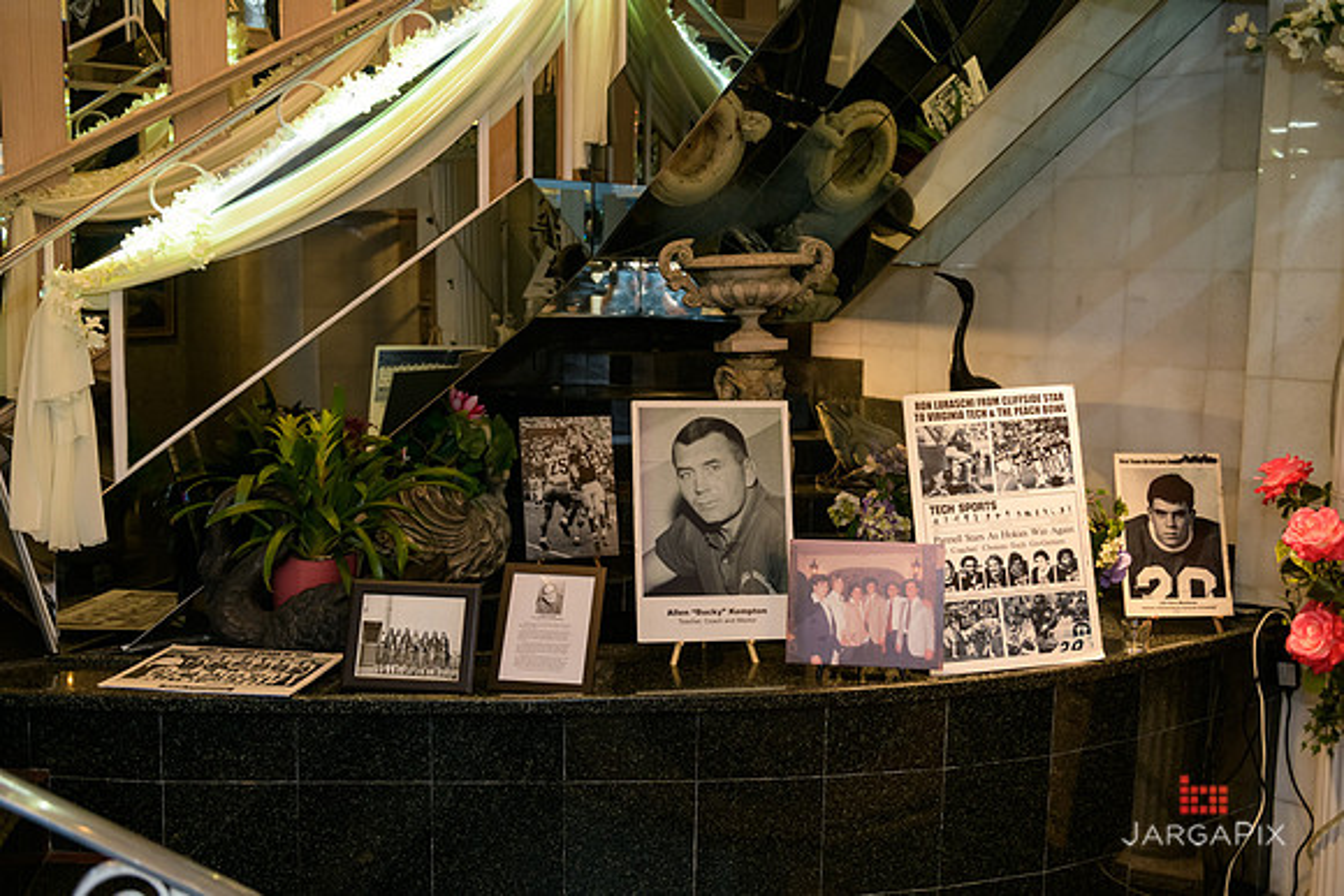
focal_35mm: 38
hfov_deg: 50.7
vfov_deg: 35.1
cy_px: 448
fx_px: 1419
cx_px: 672
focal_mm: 38
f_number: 3.2
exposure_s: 1/125
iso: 1600
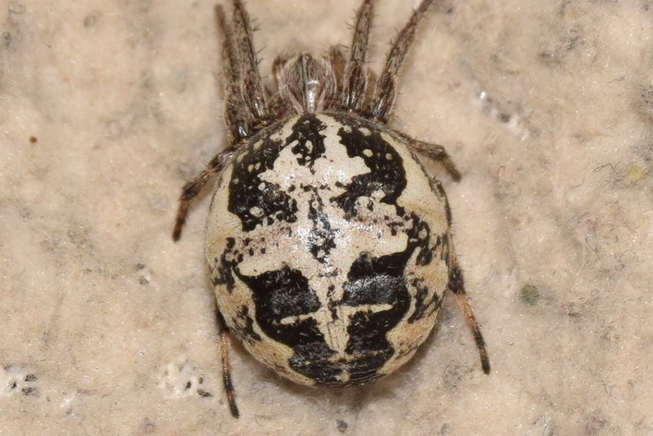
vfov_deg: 4.8
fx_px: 5171
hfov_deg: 7.2
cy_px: 167
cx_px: 315
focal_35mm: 285
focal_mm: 140
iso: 500
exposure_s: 1/160
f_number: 14
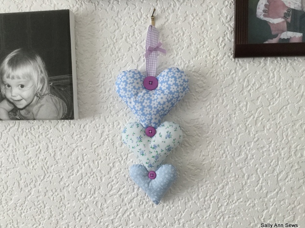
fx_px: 282
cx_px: 149
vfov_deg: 44.2
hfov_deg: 56.8
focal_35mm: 32
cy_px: 117
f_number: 2.4
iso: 50
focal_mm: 3.3
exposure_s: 1/33
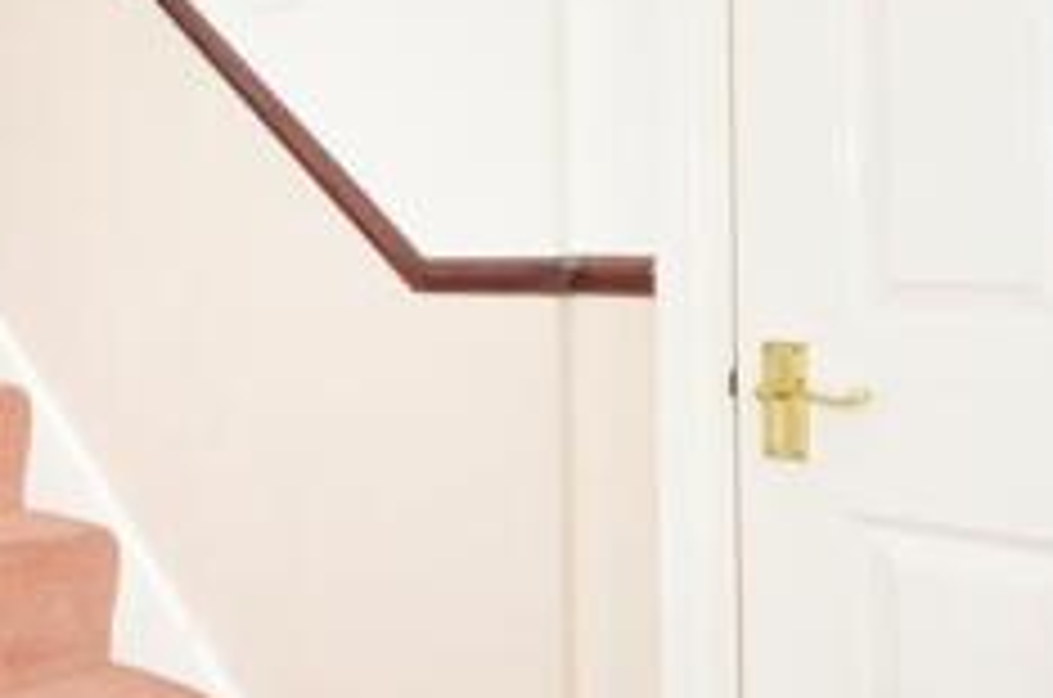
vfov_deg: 31.4
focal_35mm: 42
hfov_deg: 40.7
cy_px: 203
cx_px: 0
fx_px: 1226
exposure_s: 1/8
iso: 640
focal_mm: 10
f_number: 6.3
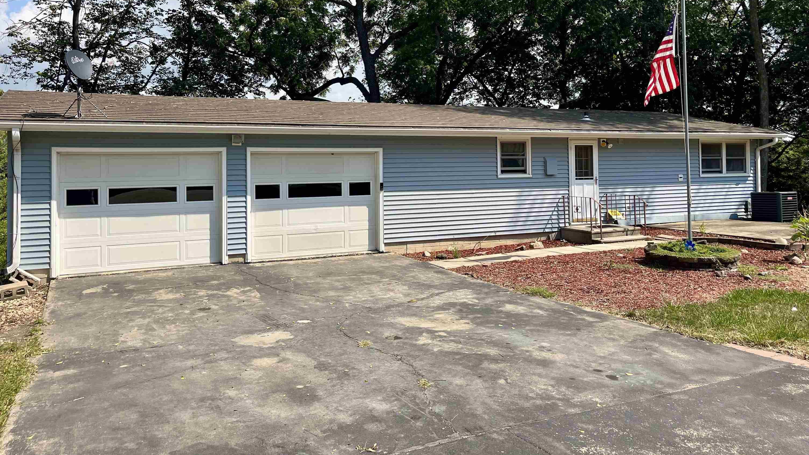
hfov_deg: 66.1
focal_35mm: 29
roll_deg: +0.9
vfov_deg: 39.8
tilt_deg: +0.4
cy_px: 156
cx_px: 396
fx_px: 622
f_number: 1.6
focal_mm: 5.1
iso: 50
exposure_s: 1/2967
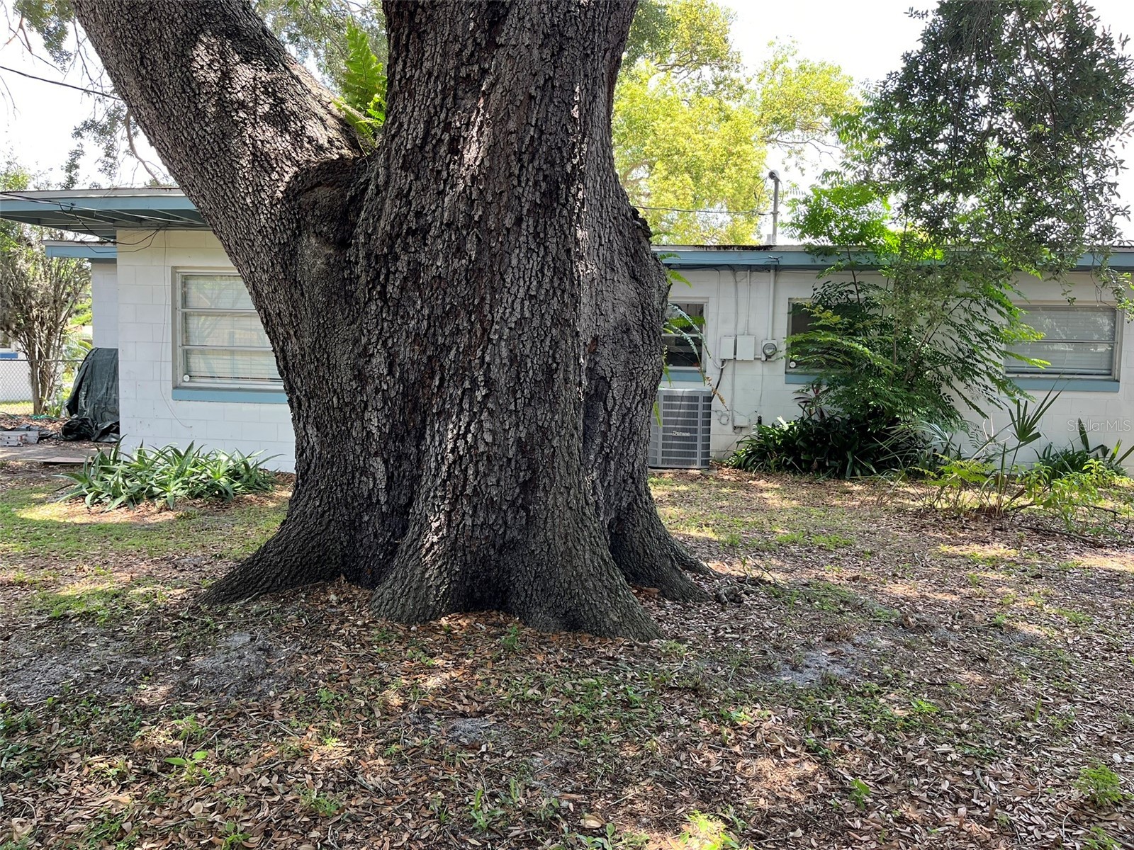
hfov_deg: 67.3
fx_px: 852
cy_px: 425
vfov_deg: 53.1
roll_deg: -0.7
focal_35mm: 26
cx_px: 567
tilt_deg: -4.1
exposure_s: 1/188
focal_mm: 5.1
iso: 50
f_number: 1.6
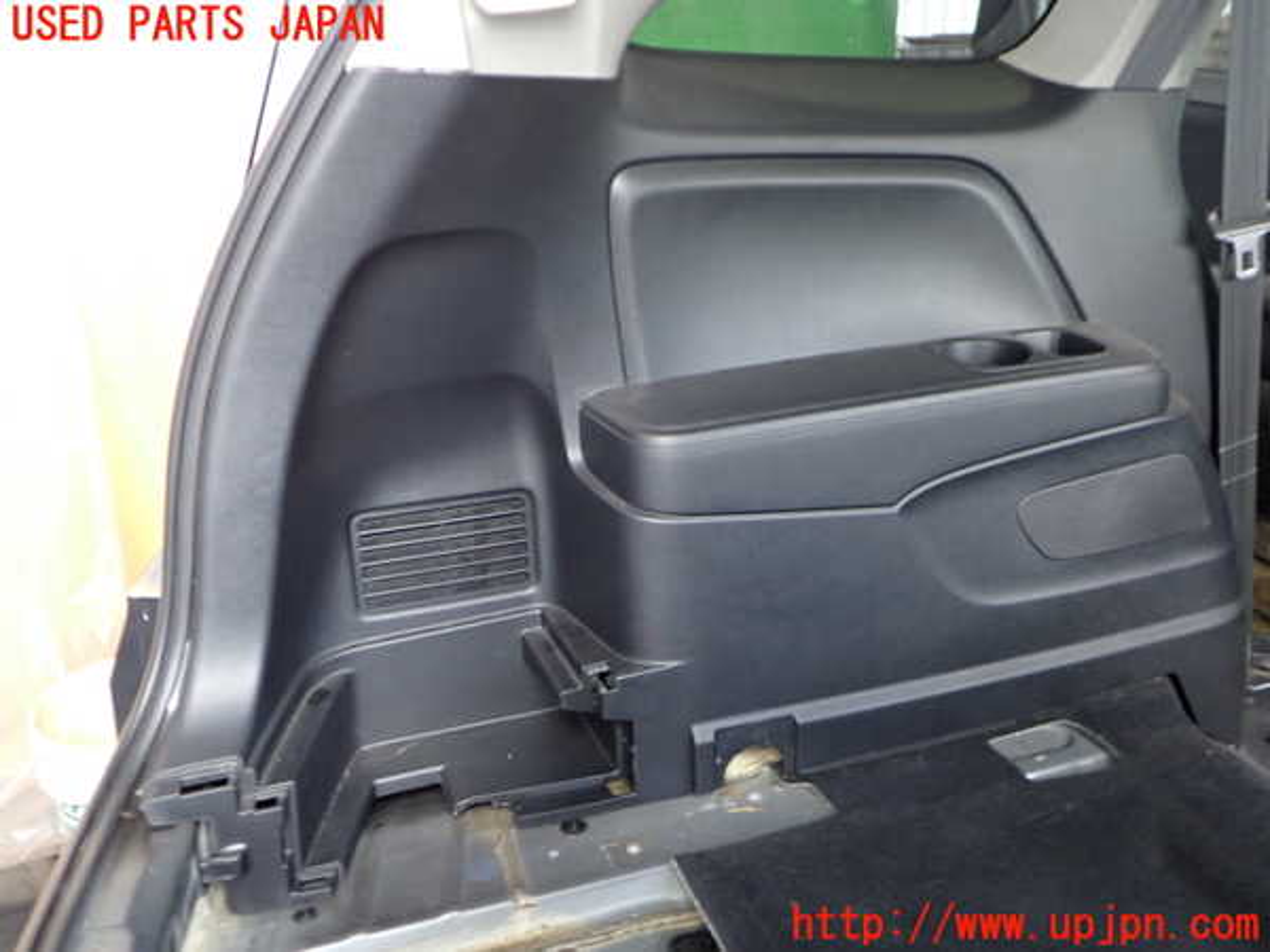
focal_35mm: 30
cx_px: 635
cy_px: 476
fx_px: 1101
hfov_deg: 60.0
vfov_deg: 46.8
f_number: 2.3
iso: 250
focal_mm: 5.4
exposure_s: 1/30
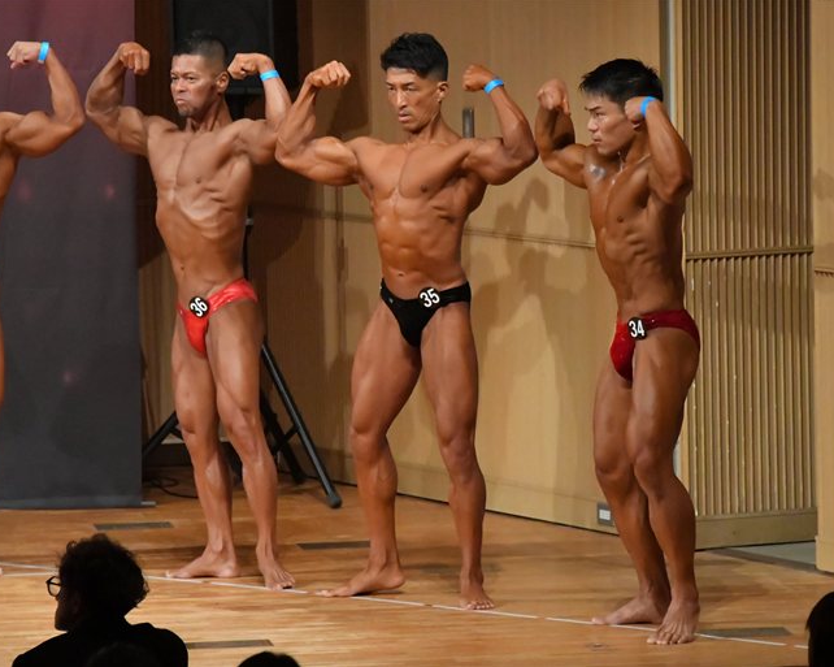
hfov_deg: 6.3
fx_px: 7550
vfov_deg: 5.1
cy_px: 333
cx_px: 486
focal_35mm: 306
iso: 10000
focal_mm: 180
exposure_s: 1/400
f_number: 5.6
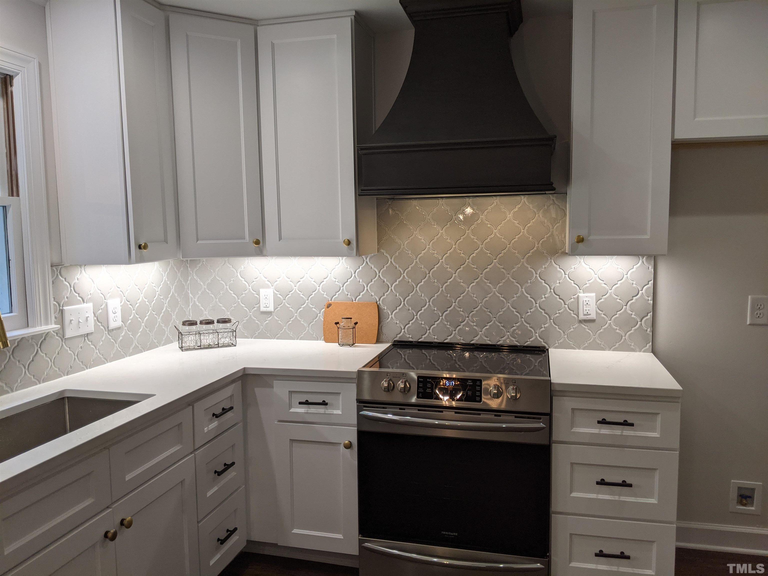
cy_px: 288
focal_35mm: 27
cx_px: 384
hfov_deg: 65.3
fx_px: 599
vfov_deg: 51.4
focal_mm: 4.44
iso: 75
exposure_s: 1/120
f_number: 1.8
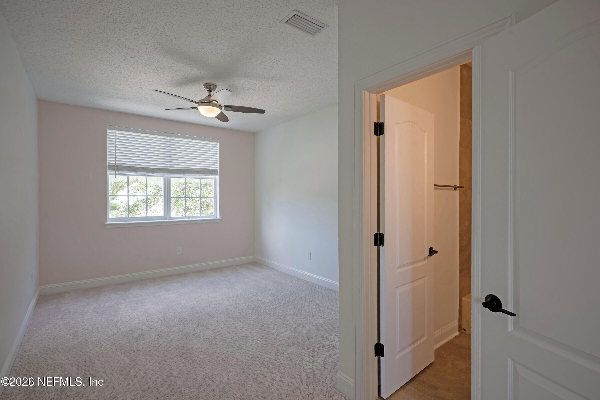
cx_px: 300
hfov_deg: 93.3
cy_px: 200
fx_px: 283
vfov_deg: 70.4
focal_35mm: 17
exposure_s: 1/2000
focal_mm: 17
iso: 500
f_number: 8
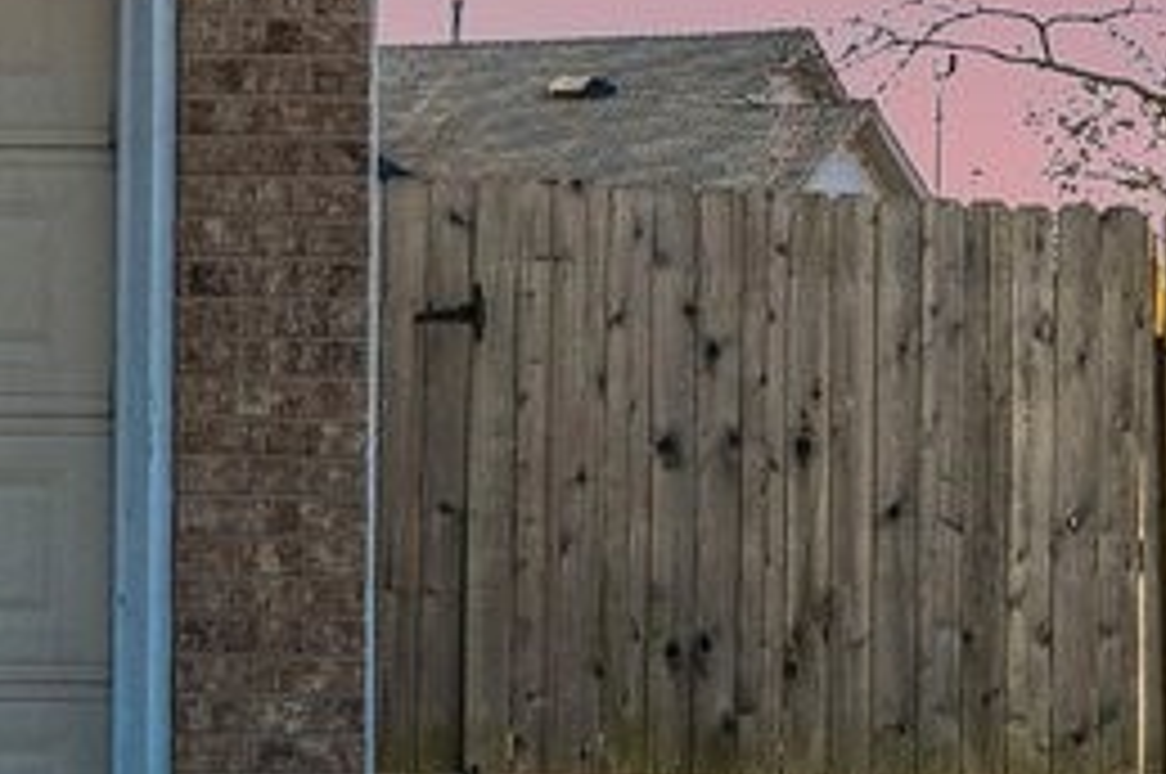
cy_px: 484
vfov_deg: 7.2
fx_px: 6146
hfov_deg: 9.4
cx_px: -1805
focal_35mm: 190
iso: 400
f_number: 10
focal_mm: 24
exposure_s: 1/500
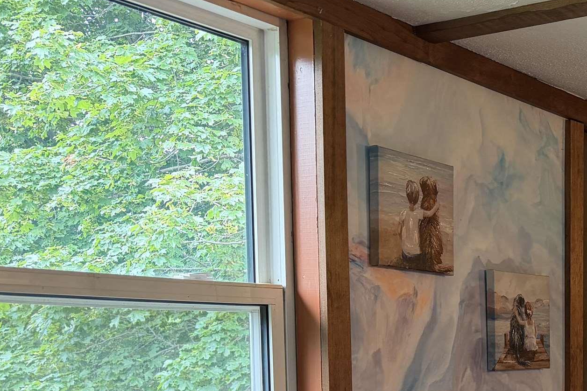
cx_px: 677
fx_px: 995
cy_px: 465
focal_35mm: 61
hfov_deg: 29.1
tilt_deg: -6.7
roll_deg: -1.3
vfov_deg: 20.8
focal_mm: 6.76
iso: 160
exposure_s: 1/60
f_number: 1.78
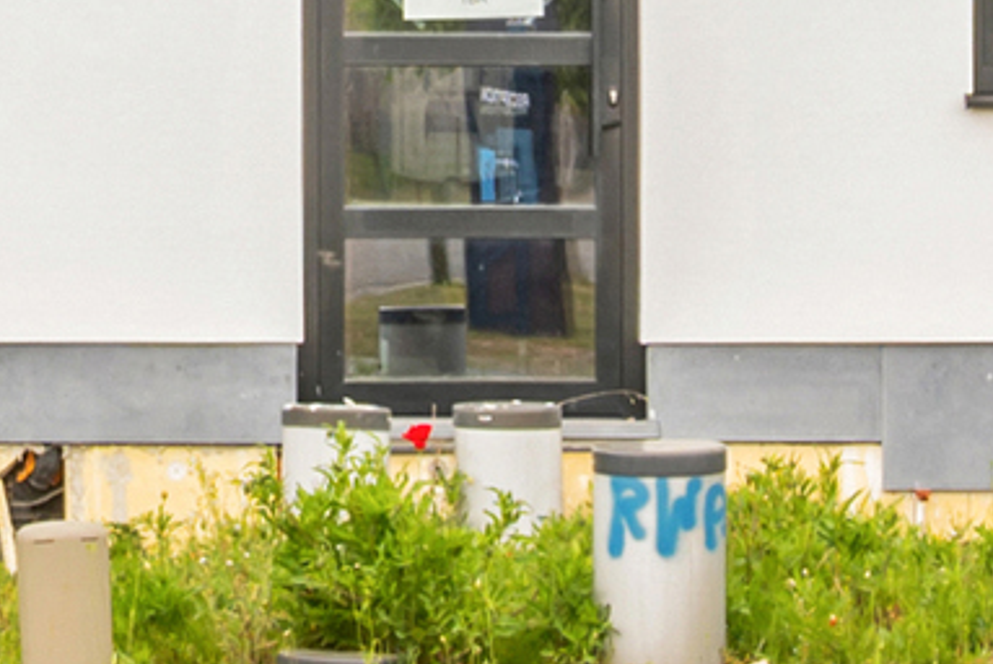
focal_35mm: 169
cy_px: -794
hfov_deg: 11.9
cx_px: -117
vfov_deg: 7.7
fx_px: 4665
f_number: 11
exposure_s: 1/60
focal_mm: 30
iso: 250
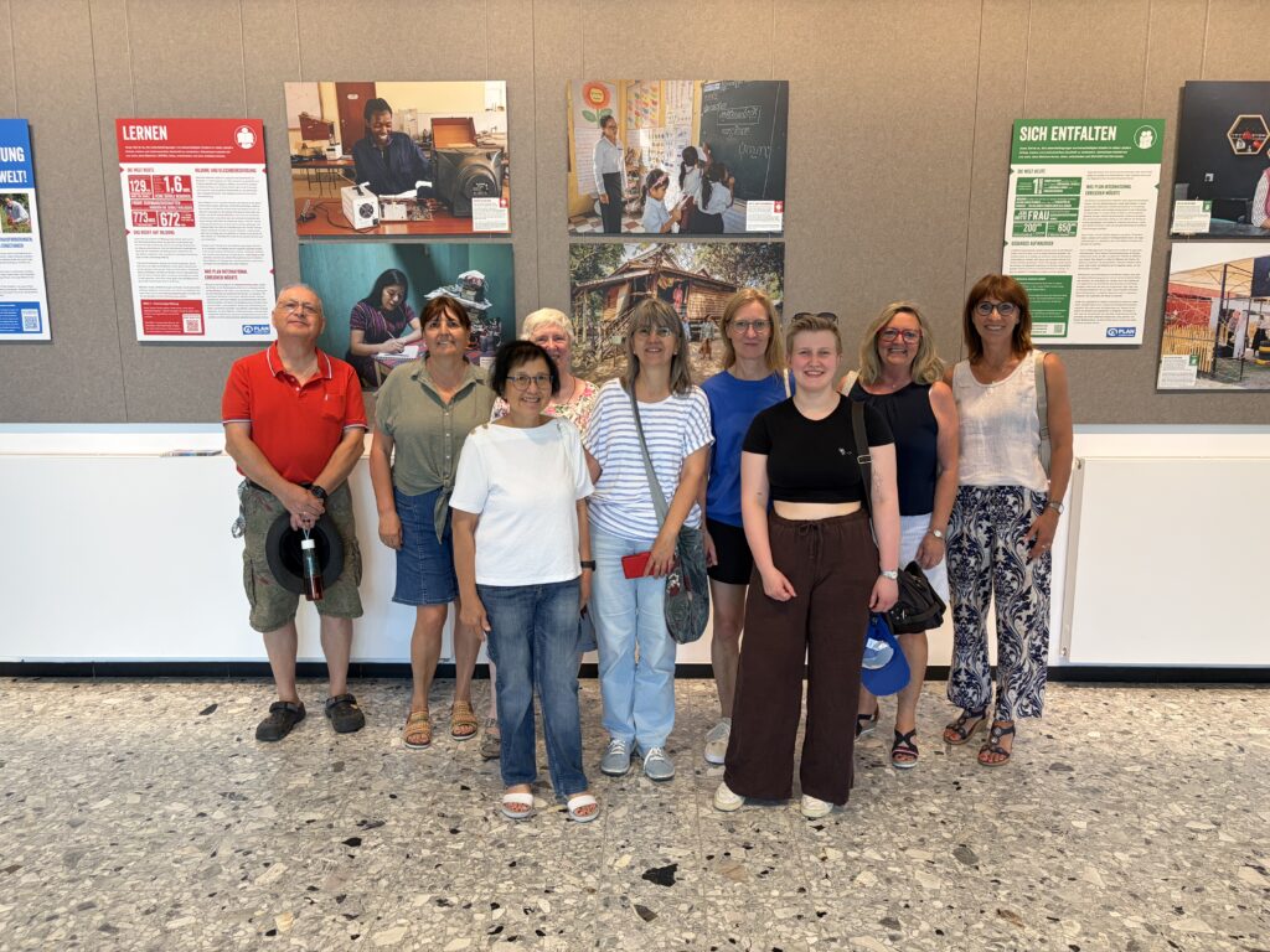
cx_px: 635
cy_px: 476
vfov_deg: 53.1
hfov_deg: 67.3
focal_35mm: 26
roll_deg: +0.3
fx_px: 954
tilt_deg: -9.5
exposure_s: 1/107
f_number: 1.6
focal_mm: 5.96
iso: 125
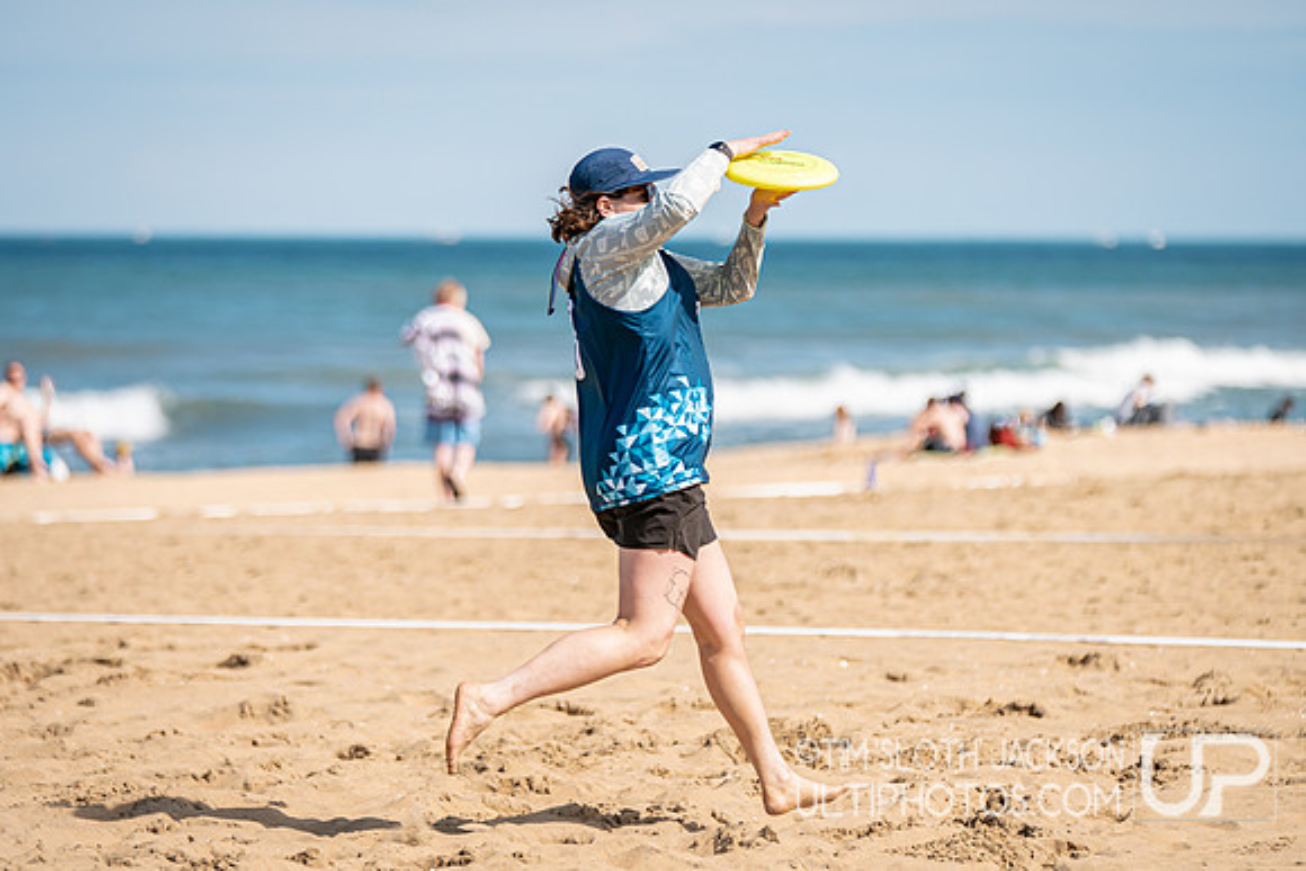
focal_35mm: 216
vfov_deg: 6.4
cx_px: 681
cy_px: 528
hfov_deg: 9.5
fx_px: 7827
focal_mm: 150
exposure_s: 1/3200
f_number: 2.8
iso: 160
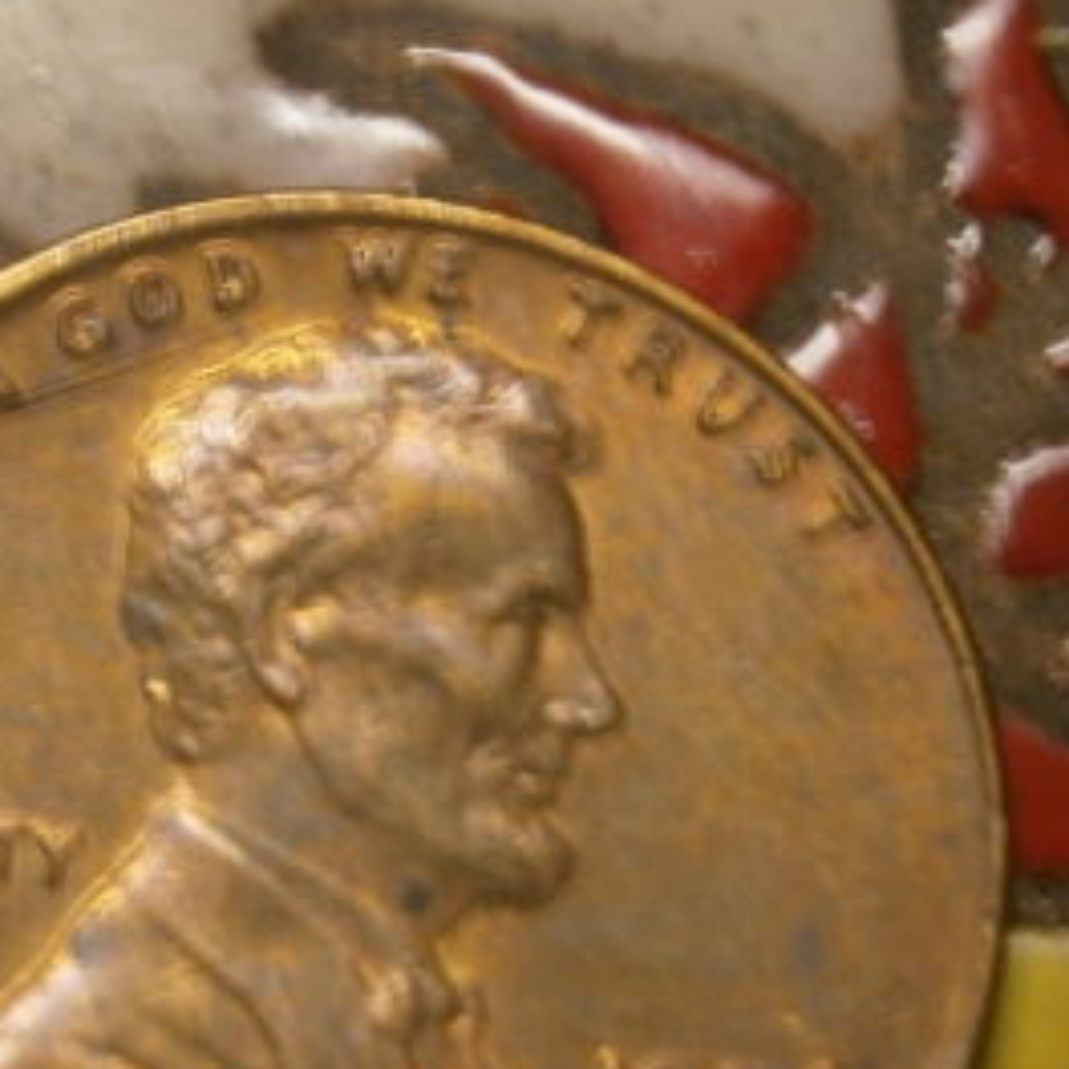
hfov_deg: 13.8
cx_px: 360
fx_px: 4402
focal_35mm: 126
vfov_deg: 13.8
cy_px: 753
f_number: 3.4
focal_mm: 8.3
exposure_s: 1/10
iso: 125
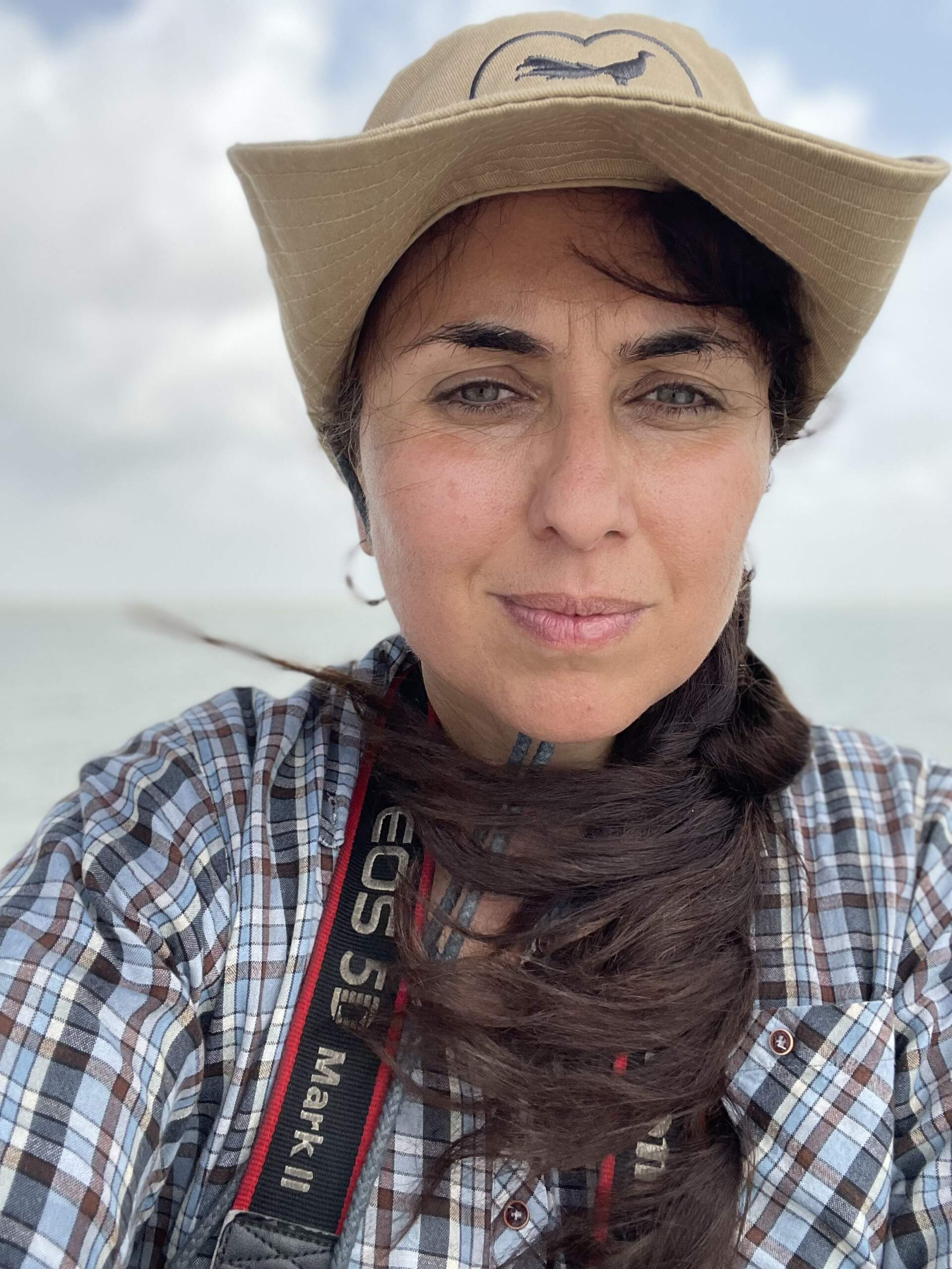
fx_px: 1100
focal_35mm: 30
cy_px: 634
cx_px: 476
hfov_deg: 46.8
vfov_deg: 60.0
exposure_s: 1/546
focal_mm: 2.71
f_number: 2.2
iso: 32
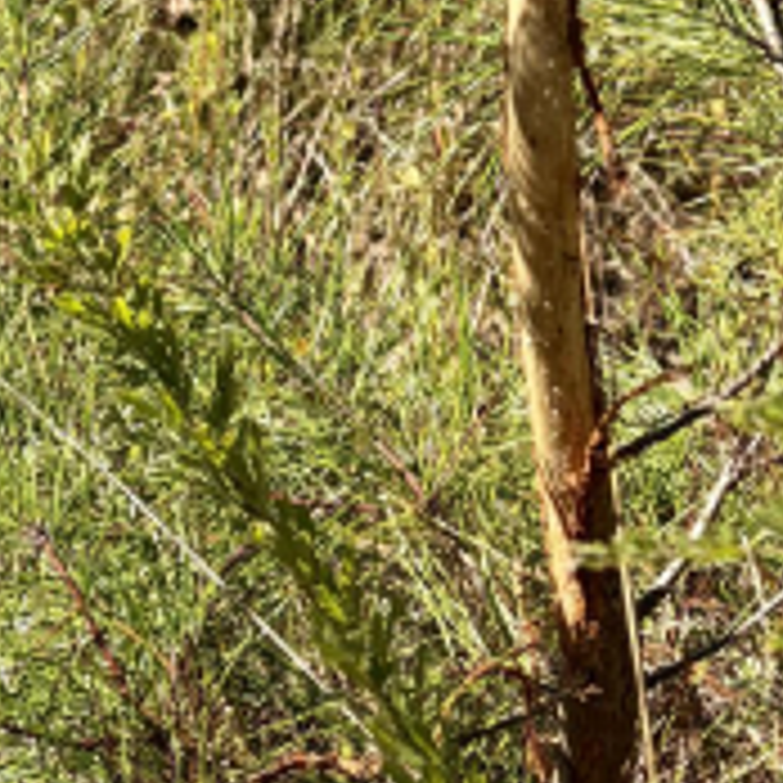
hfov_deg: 19.3
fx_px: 2252
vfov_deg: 17.9
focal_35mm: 88
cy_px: -353
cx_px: 720
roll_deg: -4.0
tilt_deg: -20.5
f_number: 1.6
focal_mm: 5.96
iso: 50
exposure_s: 1/1420
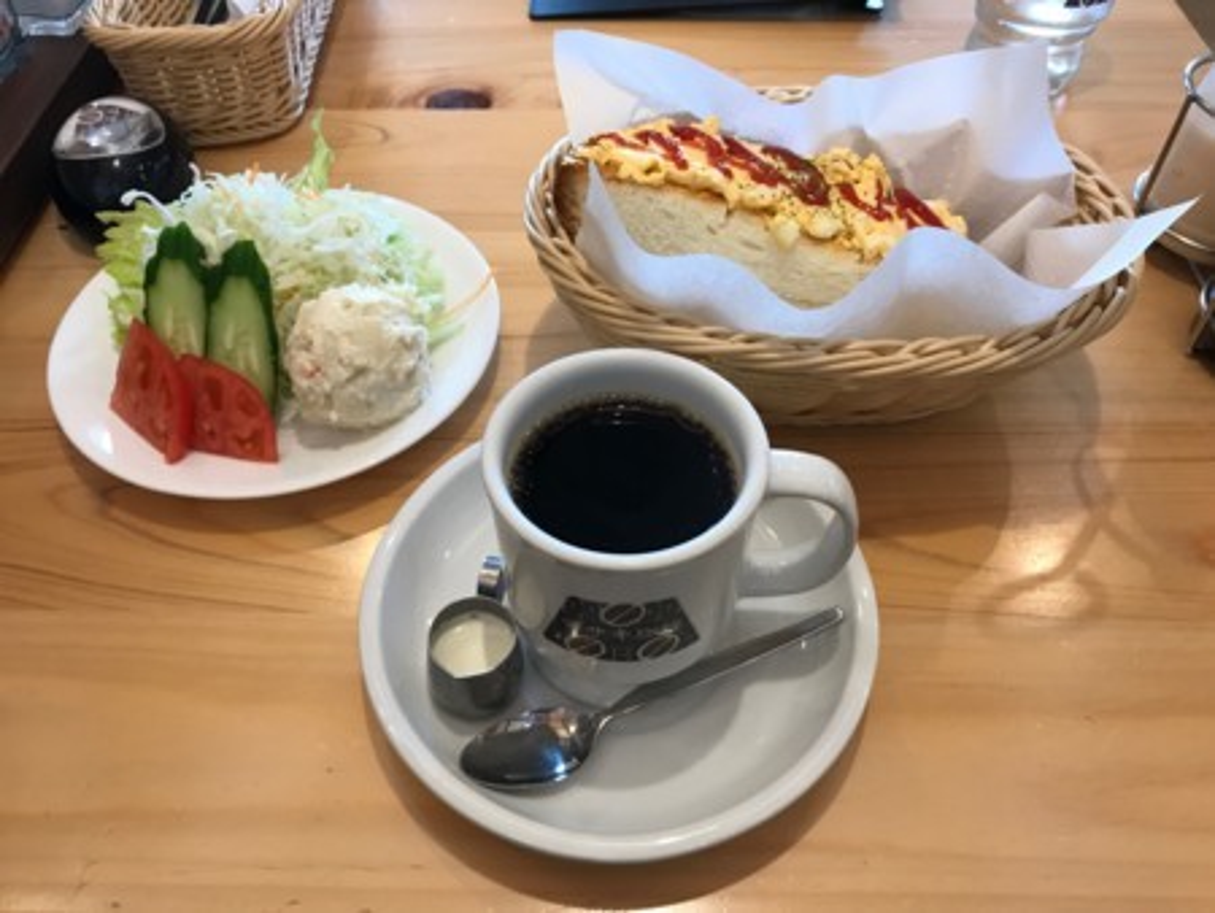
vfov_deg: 49.8
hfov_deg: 63.4
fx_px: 983
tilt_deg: -50.6
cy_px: 456
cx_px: 608
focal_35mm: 28
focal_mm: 3.99
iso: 32
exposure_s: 1/30
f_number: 1.8
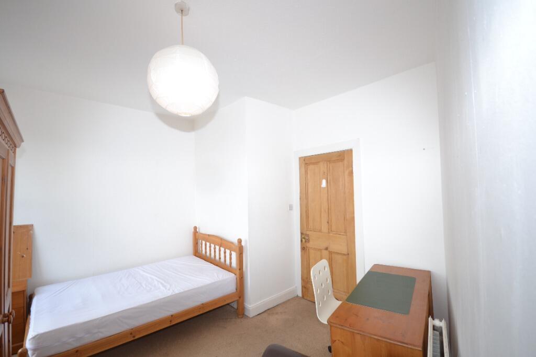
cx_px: 268
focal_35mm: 15
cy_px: 178
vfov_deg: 77.3
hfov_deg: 100.4
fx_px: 223
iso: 400
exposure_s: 1/100
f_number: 5
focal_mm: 10
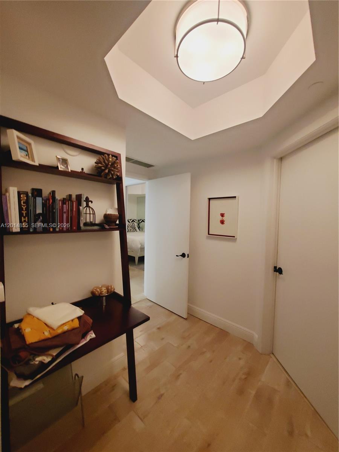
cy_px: 226
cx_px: 170
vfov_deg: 106.2
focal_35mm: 13
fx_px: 170
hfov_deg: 89.9
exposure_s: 1/60
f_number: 2.2
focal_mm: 1.8
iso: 250
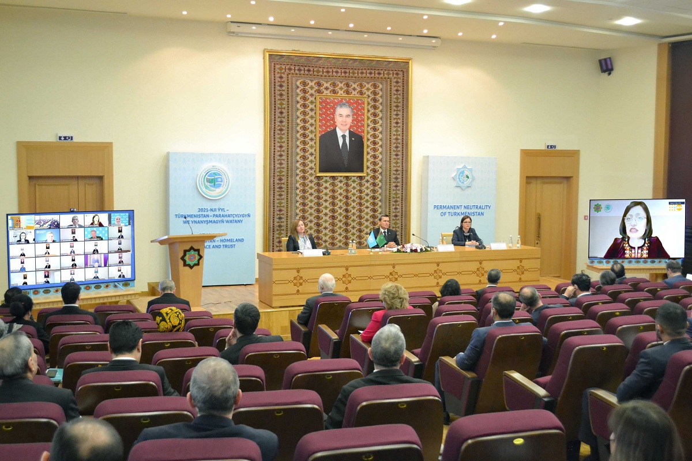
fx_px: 807
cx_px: 346
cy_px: 230
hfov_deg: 46.4
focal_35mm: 42
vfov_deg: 31.9
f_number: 4.5
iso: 3200
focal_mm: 28
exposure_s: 1/30
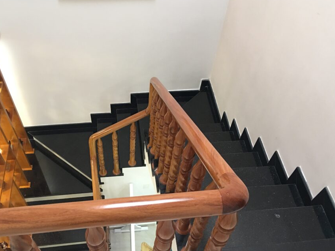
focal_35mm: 35
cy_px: 134
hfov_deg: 52.6
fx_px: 339
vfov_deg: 40.7
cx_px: 154
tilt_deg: -52.9
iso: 100
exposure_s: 1/17
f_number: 2.2
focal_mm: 4.15
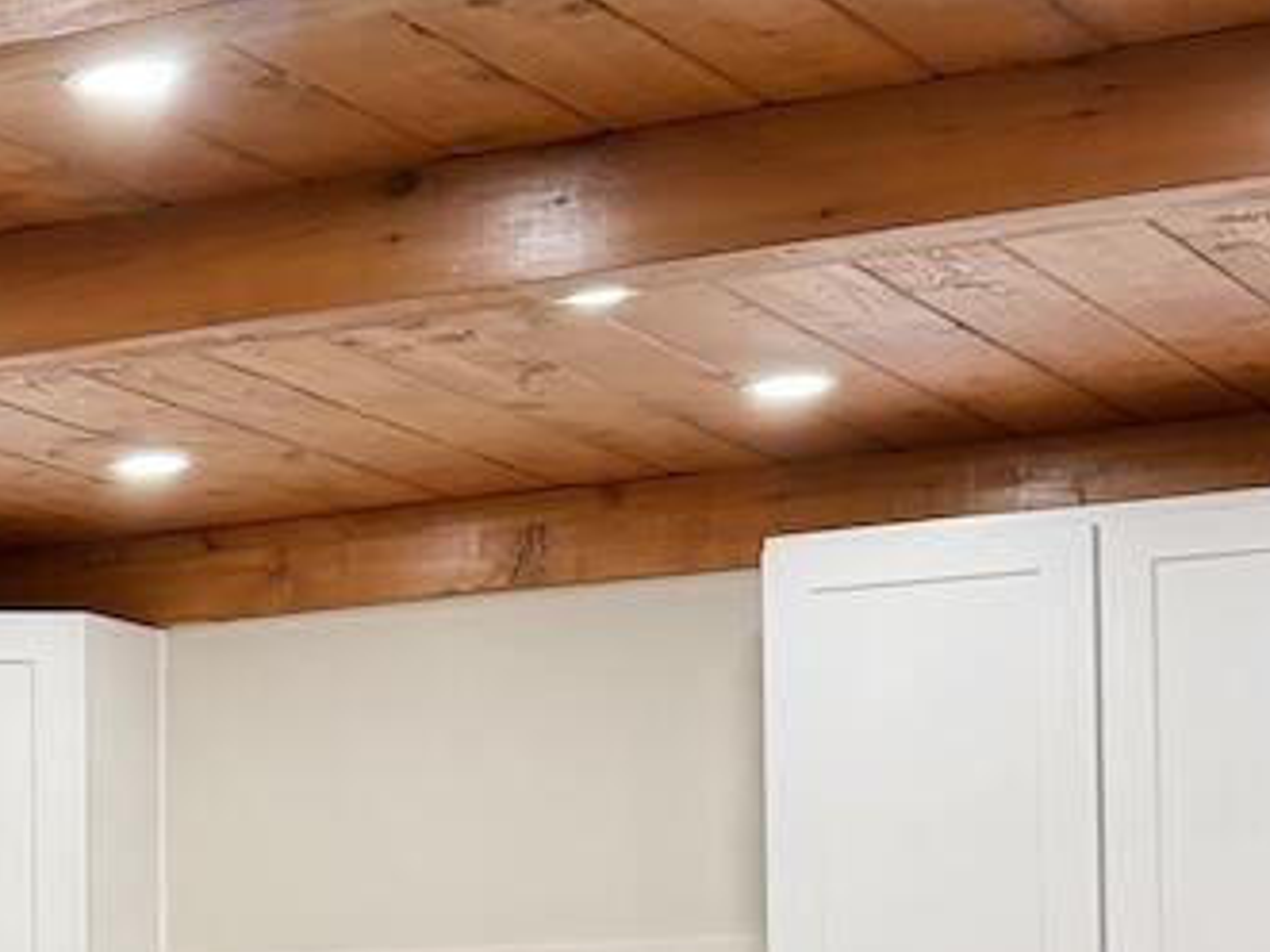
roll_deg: -0.6
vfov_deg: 12.5
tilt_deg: +2.8
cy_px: 1036
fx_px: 4254
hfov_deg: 14.2
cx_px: -1266
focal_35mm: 116
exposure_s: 1/60
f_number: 1.78
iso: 200
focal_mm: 6.76
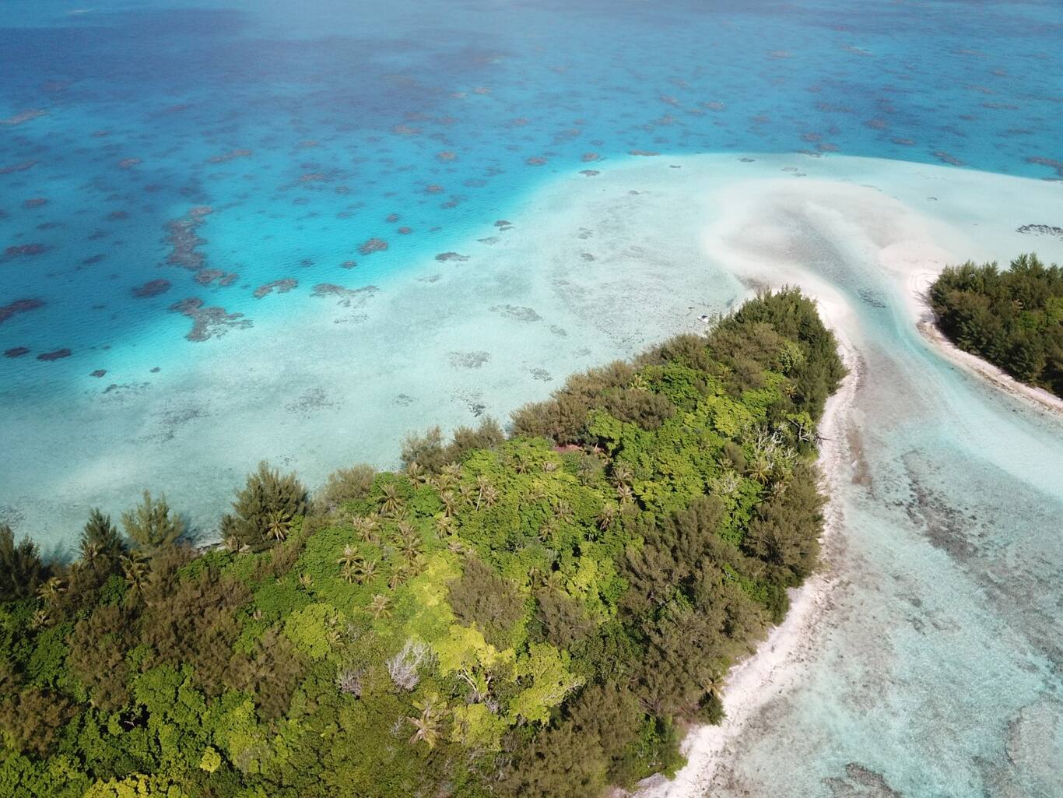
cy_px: 399
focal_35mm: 26
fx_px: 799
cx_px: 532
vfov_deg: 53.1
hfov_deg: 67.3
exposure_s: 1/226
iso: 100
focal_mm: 4.73
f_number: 2.2
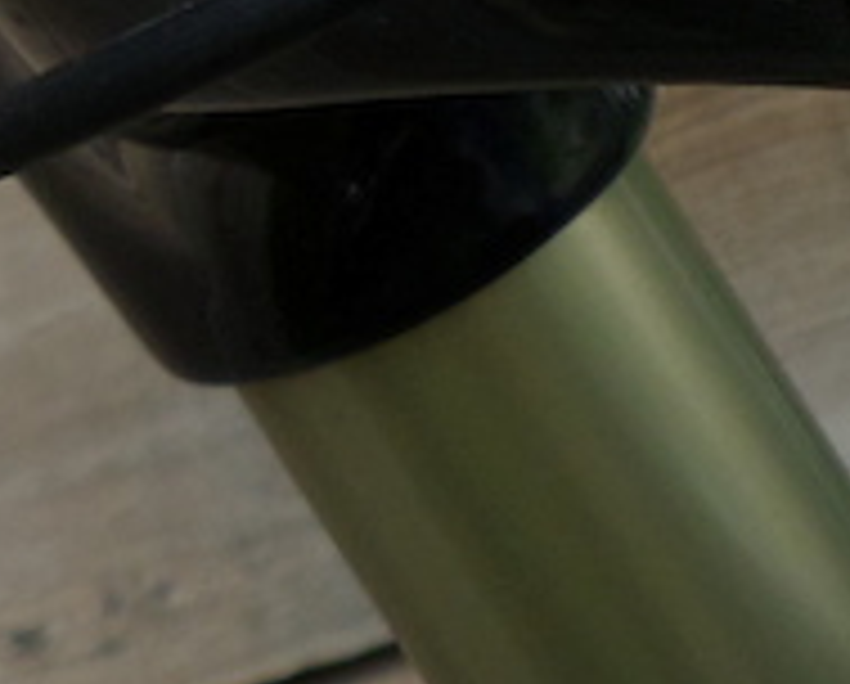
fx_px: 4790
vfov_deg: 8.0
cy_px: -342
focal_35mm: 190
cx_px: -1349
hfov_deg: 8.9
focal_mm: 6.5
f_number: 3
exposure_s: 1/250
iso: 80
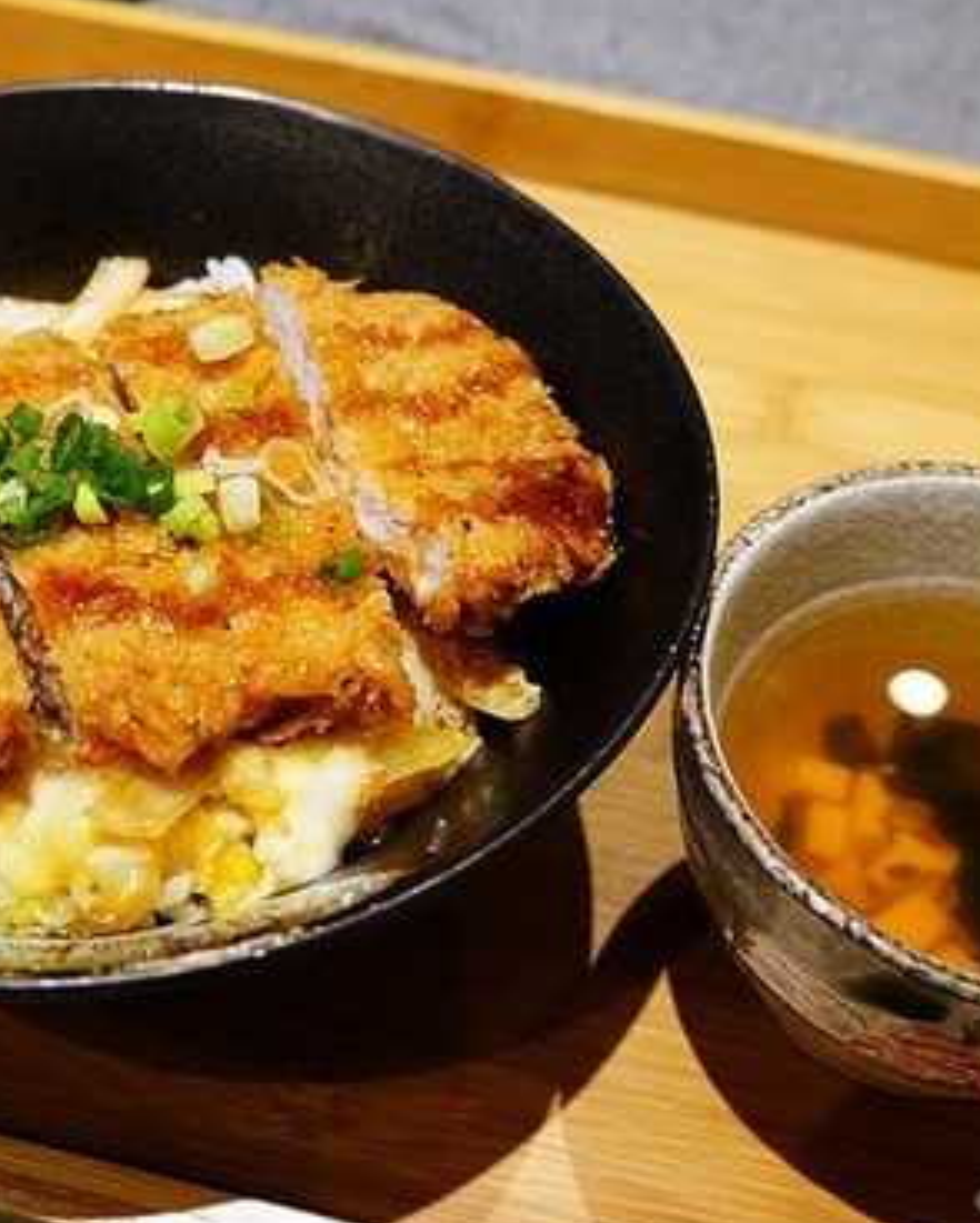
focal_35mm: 46
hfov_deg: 32.7
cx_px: 427
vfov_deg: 40.3
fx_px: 1666
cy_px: 603
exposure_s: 1/60
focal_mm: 20
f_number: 4
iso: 1600
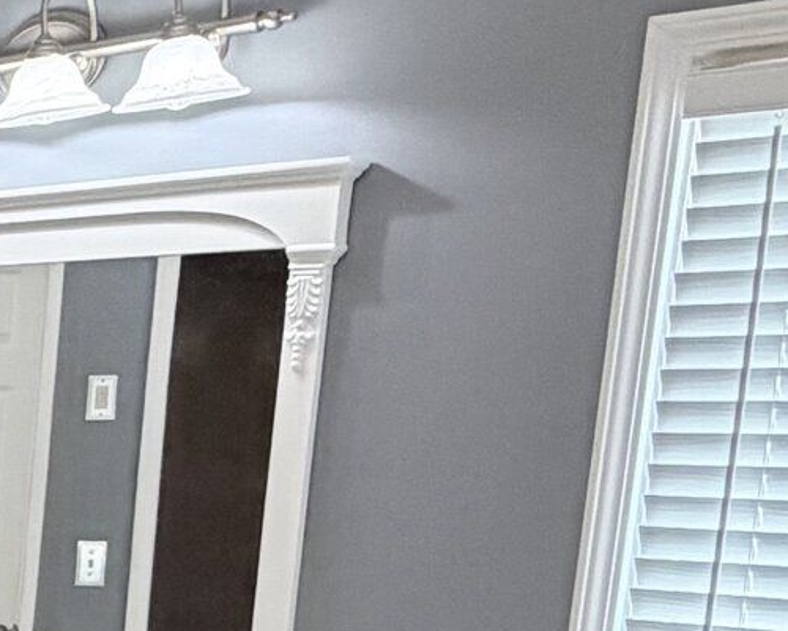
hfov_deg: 17.2
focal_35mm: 84
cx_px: -749
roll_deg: -0.7
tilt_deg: -9.8
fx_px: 1959
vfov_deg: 17.5
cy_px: 727
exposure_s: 1/120
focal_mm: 2.22
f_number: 2.2
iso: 125
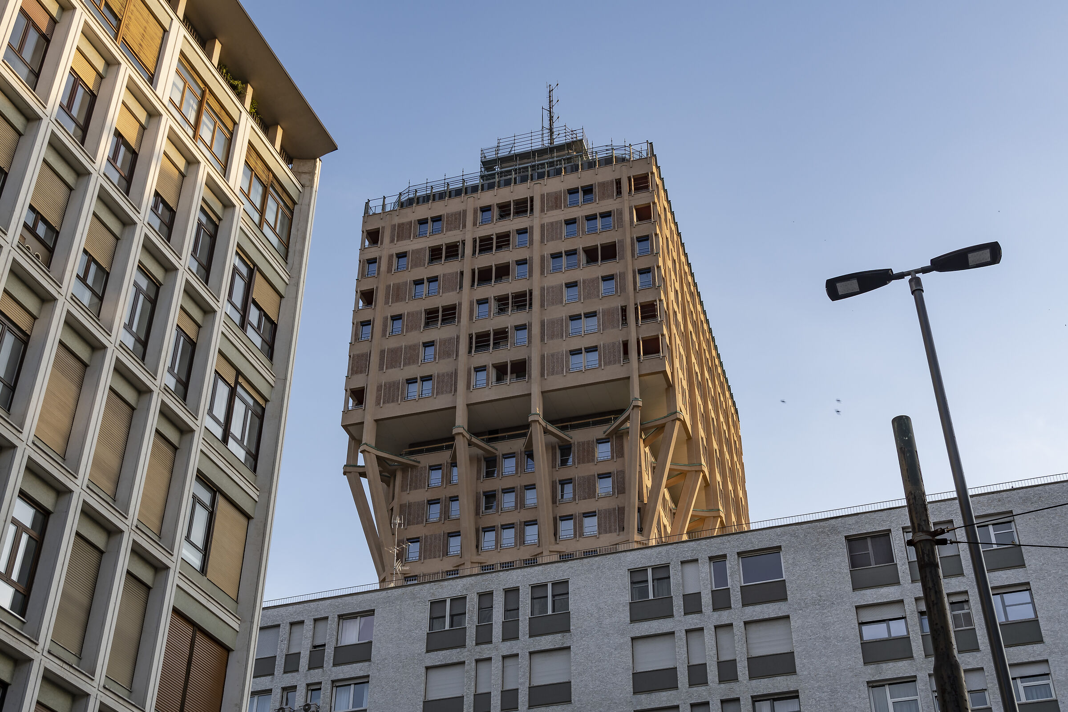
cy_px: 356
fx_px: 1290
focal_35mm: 44
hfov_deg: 45.0
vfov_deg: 30.8
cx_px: 534
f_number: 8
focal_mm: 29
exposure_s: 1/80
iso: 100
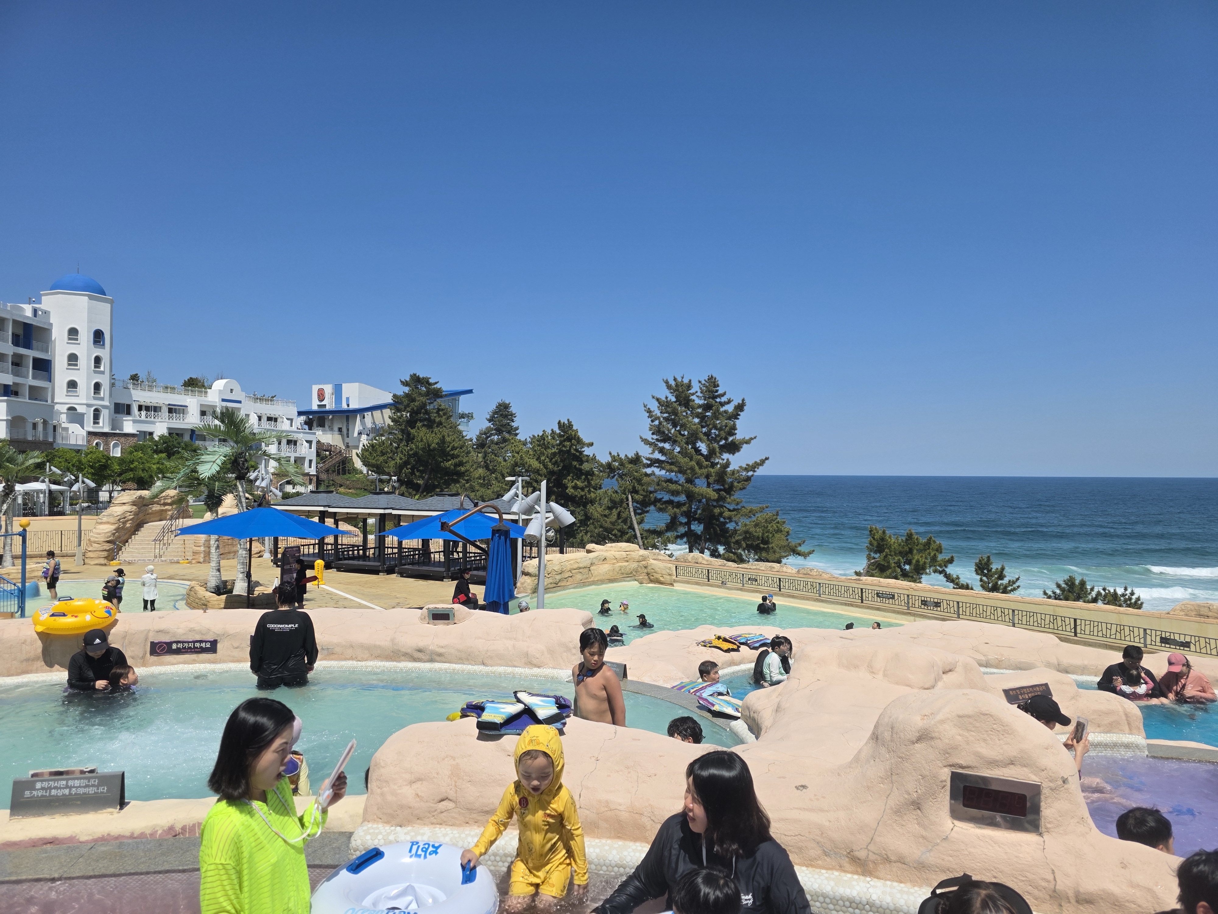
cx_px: 609
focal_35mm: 23
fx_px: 809
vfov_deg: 58.9
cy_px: 457
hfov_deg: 73.9
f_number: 1.7
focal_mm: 6.3
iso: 64
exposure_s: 1/7944
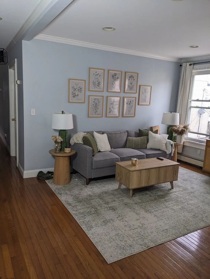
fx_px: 218
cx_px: 105
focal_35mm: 27
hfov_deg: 51.4
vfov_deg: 65.3
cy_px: 140
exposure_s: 1/137
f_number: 1.73
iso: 42
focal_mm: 4.38
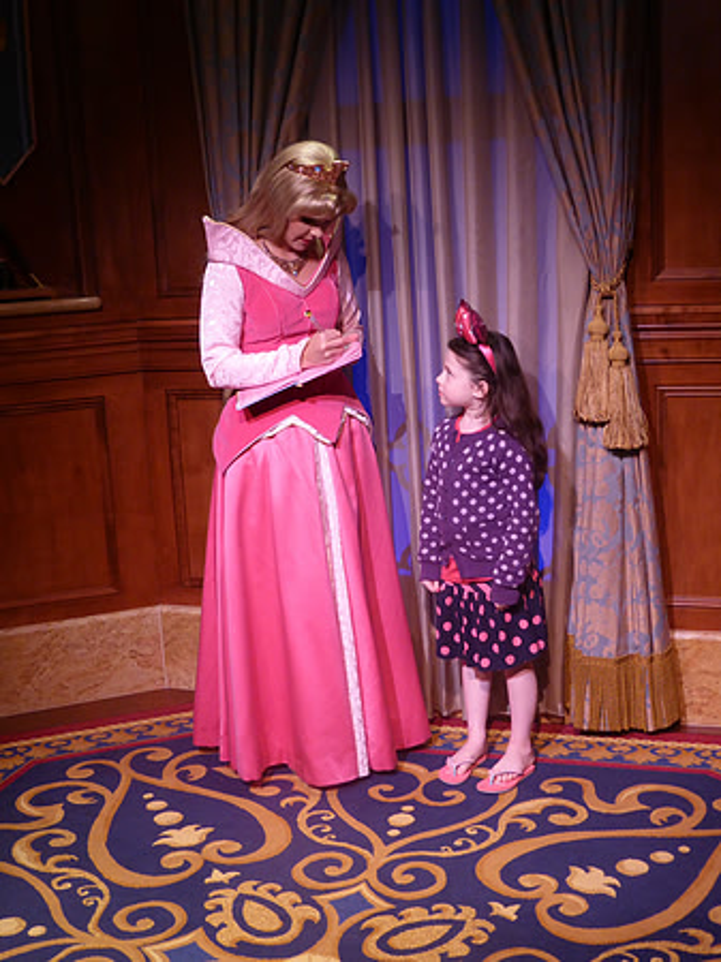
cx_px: 360
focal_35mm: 46
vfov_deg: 41.3
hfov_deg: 31.5
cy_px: 481
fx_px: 1279
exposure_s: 1/25
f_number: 4.1
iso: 400
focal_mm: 7.9
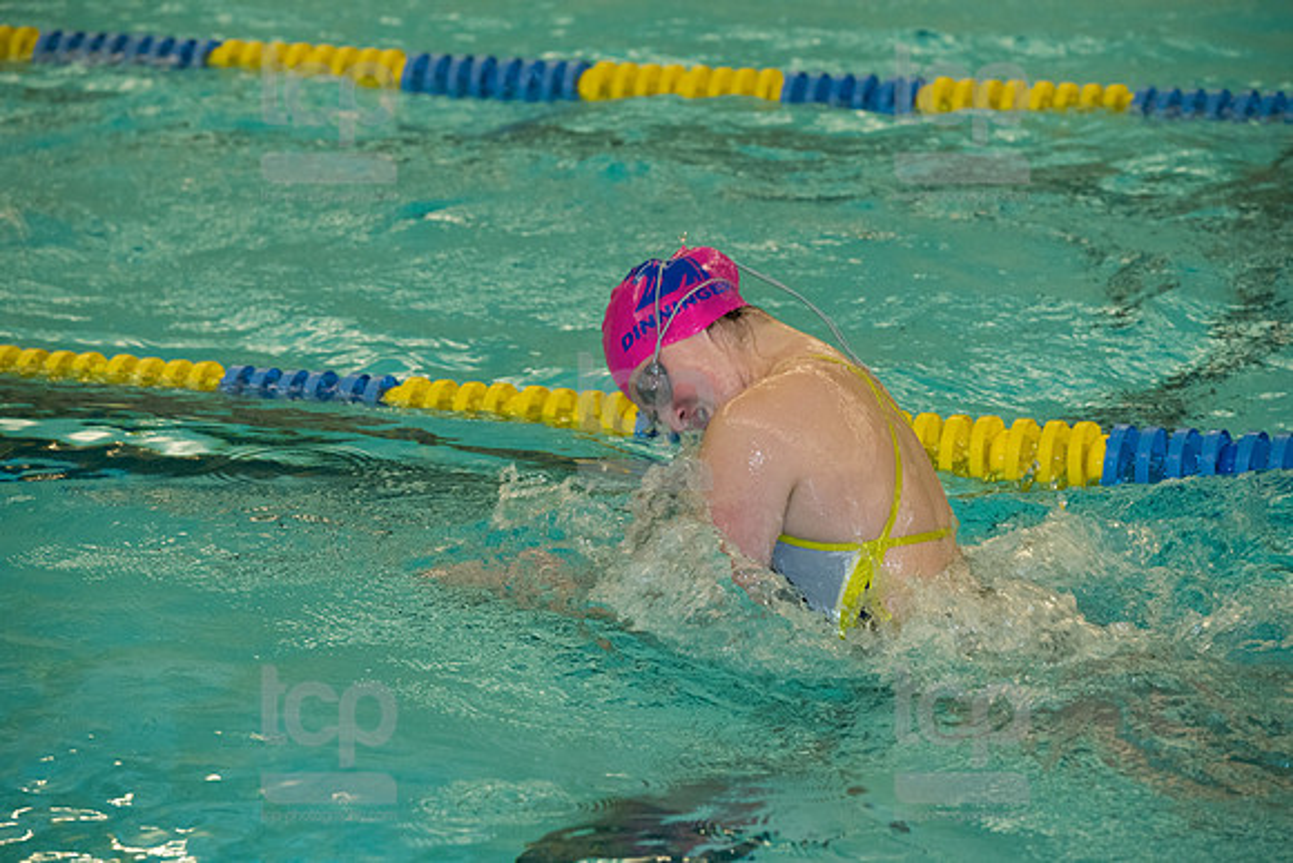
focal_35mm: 185
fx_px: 6646
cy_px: 432
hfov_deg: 11.1
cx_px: 646
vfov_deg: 7.4
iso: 2000
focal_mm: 185
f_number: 5.6
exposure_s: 1/250
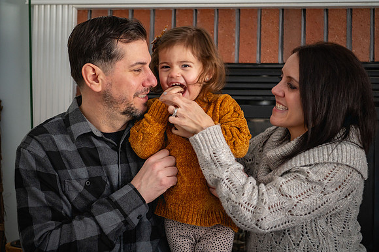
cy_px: 126
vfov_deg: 22.3
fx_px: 640
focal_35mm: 61
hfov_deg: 33.0
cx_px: 184
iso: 1250
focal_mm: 58
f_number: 3.2
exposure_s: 1/80
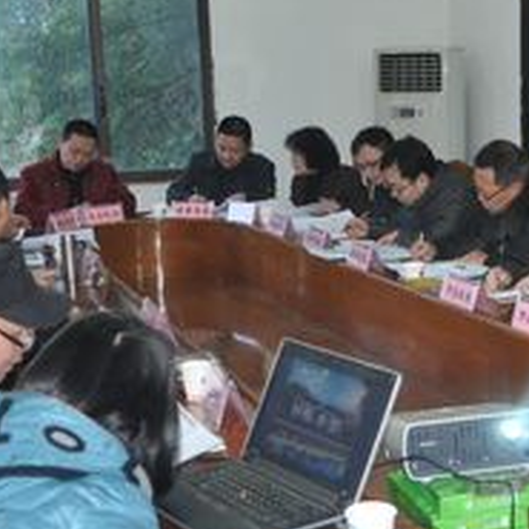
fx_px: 1072
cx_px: 449
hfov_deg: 27.0
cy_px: 317
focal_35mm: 62
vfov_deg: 27.7
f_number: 3.5
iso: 800
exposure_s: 1/80
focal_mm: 18
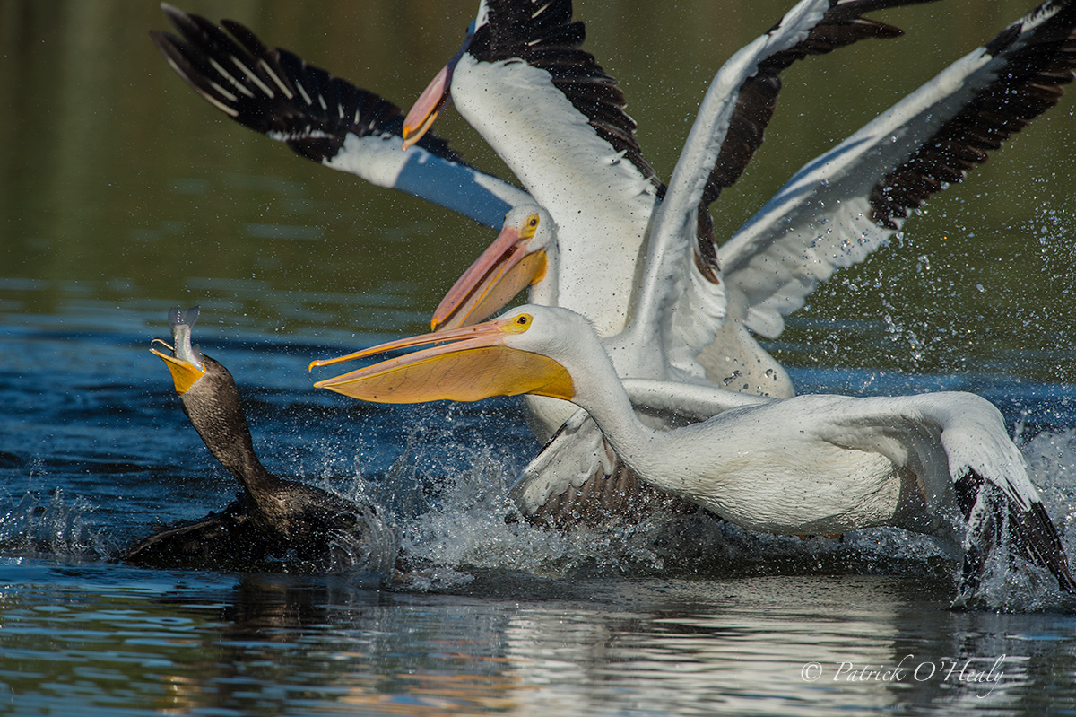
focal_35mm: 850
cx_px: 538
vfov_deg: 1.6
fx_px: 25394
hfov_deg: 2.4
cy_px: 358
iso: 400
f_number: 10
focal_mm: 850
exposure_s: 1/2000
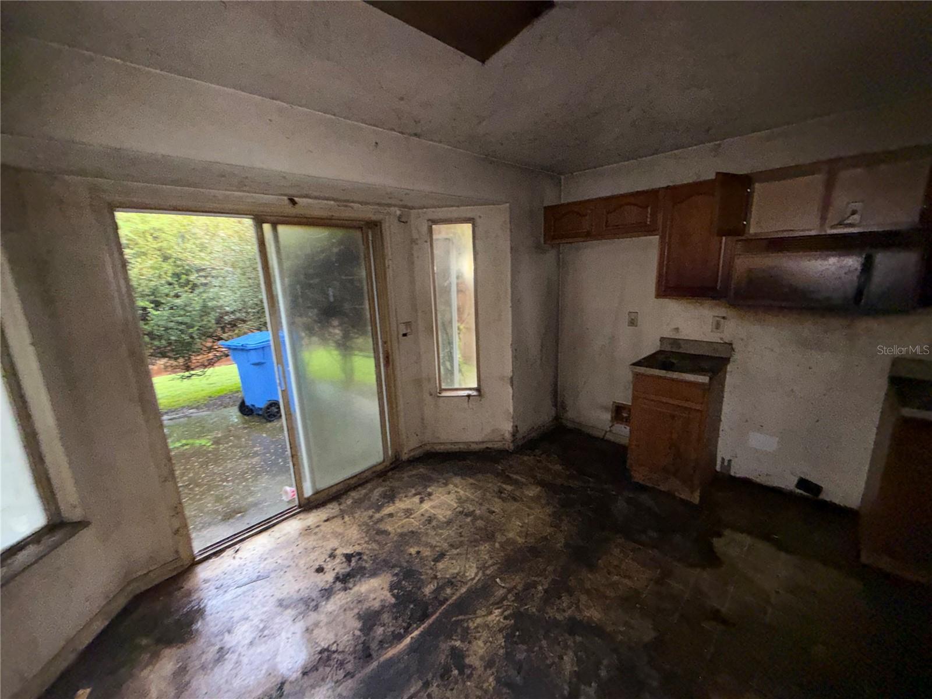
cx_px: 466
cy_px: 350
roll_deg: +0.6
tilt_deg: -10.6
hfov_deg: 102.1
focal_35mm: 14
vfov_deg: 85.7
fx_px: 377
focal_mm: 2.22
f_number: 2.2
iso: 250
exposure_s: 1/60
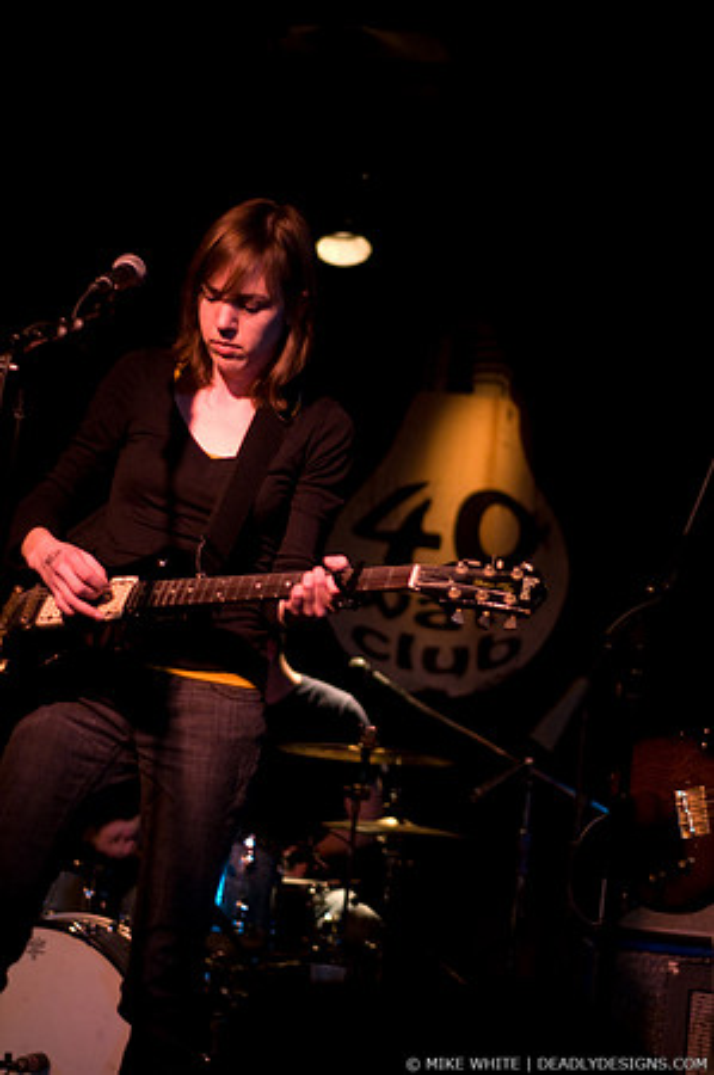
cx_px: 357
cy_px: 538
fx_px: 2236
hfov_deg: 18.1
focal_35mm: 75
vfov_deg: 27.0
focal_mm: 50
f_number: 1.8
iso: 1000
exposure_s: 1/60
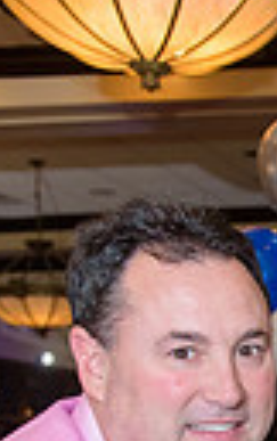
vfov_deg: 18.3
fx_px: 1324
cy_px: 473
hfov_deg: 10.2
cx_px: 698
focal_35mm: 110
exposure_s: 1/125
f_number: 3.2
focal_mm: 24
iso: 1600
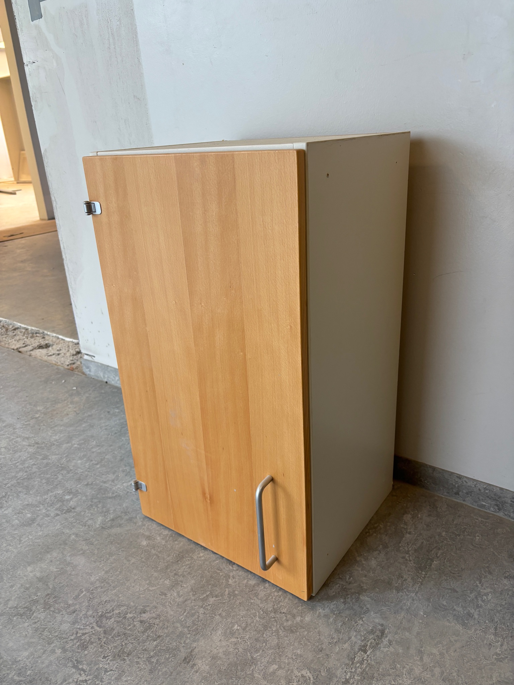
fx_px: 515
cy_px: 342
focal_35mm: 26
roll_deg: +4.2
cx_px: 257
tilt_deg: -21.7
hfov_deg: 53.1
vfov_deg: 67.3
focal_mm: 5.96
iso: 100
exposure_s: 1/121
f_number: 1.6
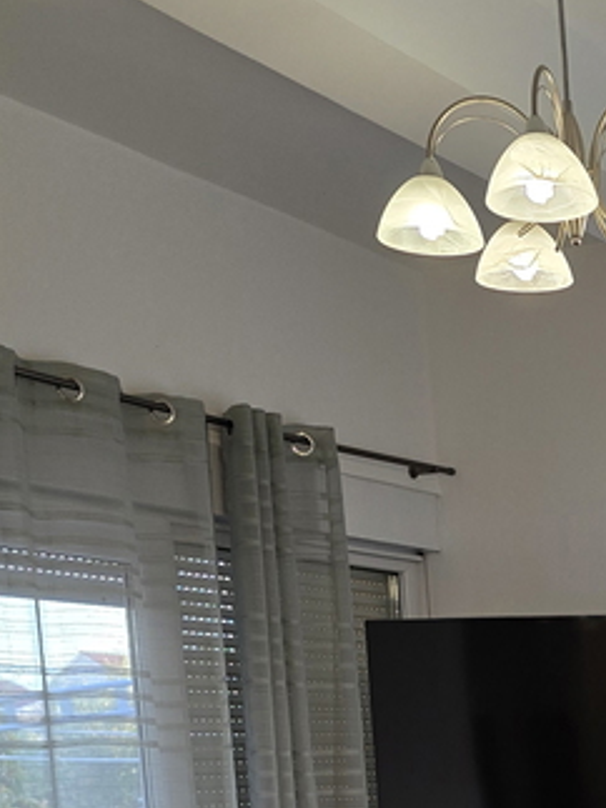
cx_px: 851
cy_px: 1023
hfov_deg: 17.6
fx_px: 1799
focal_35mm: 77
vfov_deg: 22.8
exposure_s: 1/100
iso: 100
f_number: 1.7
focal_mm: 6.3
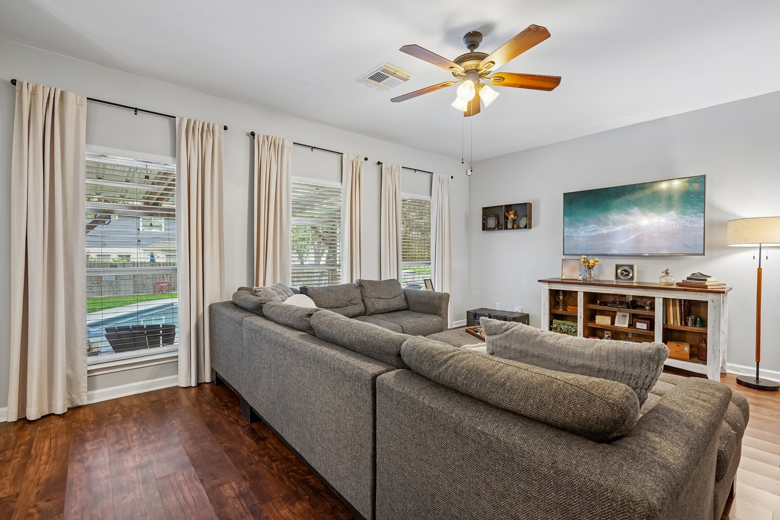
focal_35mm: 16
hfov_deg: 96.7
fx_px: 347
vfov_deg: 73.7
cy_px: 260
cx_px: 390
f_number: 8
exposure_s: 1/6
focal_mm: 16
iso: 400
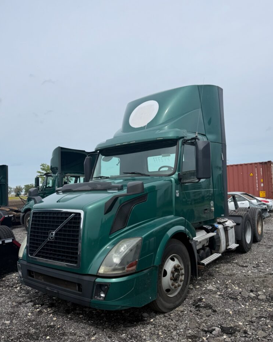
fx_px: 263
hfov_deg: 54.9
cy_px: 183
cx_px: 141
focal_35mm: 26
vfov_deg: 66.0
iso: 80
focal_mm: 6.76
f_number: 1.78
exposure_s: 1/6711
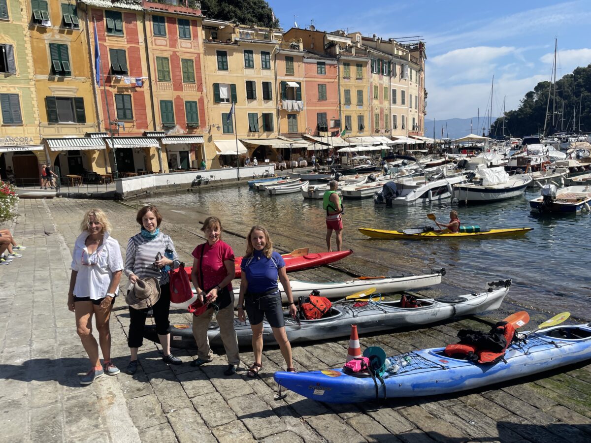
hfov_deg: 67.3
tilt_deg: -7.8
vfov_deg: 53.1
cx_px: 296
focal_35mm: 26
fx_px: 444
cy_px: 222
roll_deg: +2.9
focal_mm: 4.2
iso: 32
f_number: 1.6
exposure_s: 1/4000
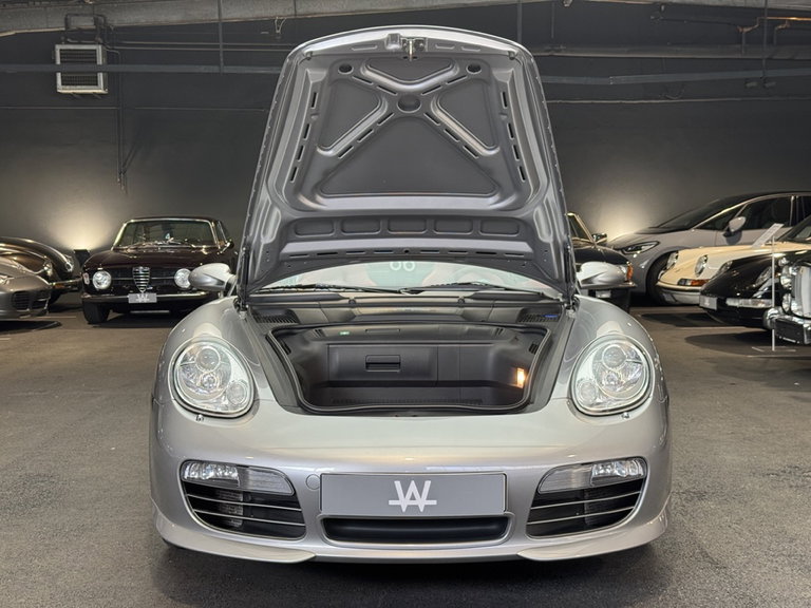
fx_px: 1125
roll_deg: +1.0
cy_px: 304
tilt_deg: -2.8
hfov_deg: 39.7
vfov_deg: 30.3
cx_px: 406
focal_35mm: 48
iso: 80
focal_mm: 6.76
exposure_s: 1/50
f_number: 1.78
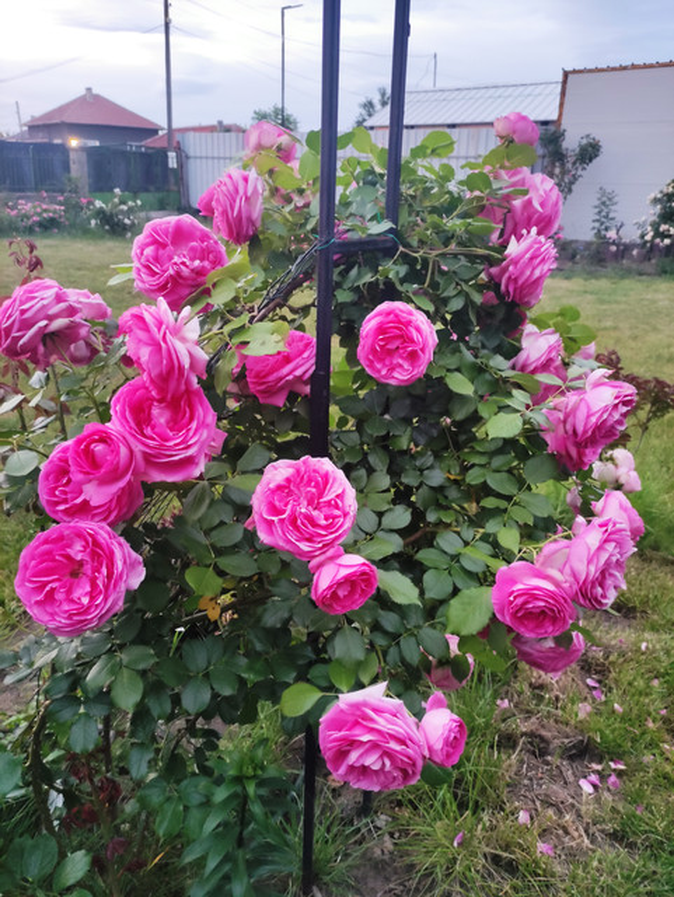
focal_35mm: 25
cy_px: 448
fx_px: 648
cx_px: 337
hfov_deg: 54.9
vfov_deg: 69.4
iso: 336
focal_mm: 5.43
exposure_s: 1/24
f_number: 1.89
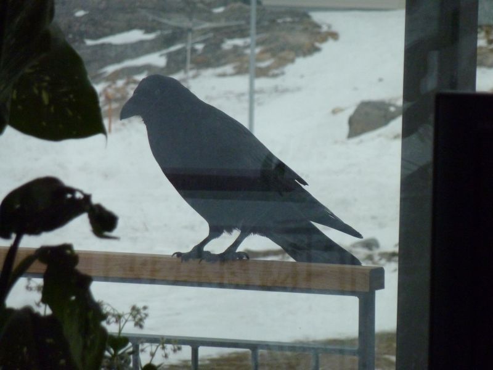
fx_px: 4273
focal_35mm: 300
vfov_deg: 5.0
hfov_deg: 6.6
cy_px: 185
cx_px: 246
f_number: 4.9
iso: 400
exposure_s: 1/250
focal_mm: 49.2
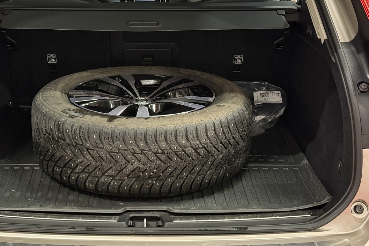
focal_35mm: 68
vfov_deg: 20.0
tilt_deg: -13.9
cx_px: 143
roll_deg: +0.2
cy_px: 102
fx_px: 697
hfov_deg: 29.6
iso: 320
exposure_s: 1/40
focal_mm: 6.76
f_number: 1.78
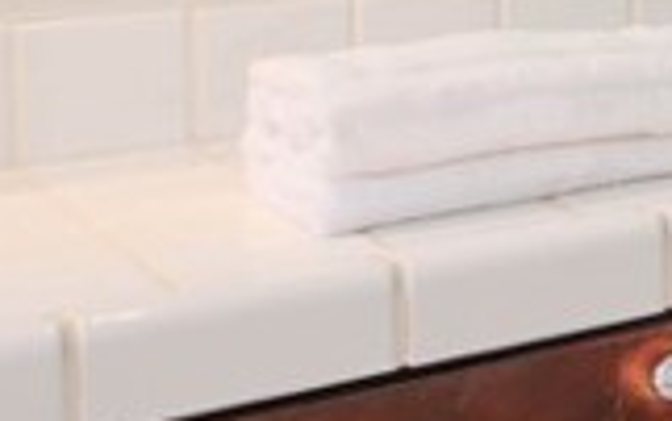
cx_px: 1632
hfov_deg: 14.2
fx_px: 1778
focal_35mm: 97
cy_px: -277
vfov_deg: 12.6
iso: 400
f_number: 5.6
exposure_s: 1/200
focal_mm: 15
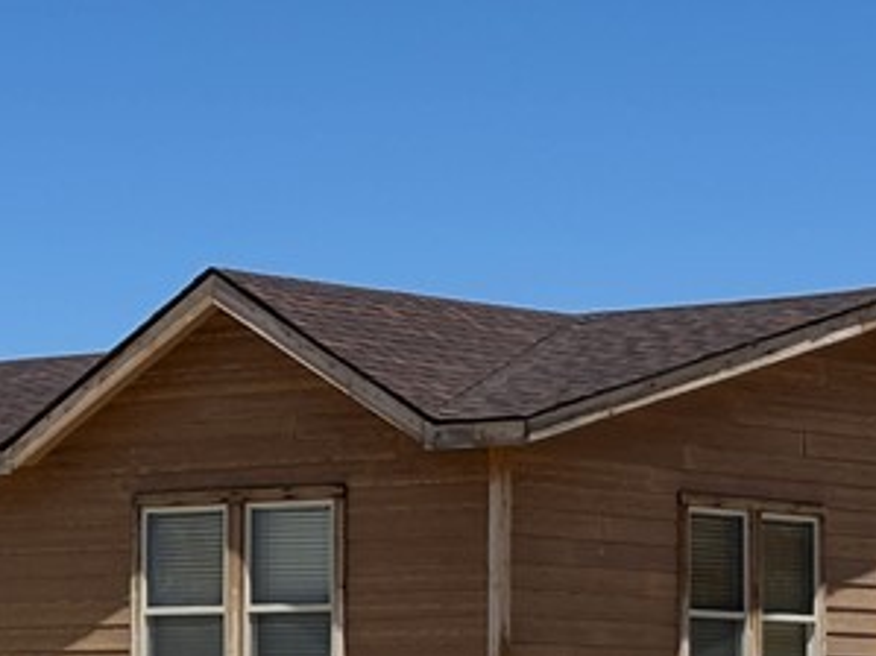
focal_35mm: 178
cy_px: 650
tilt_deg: +1.0
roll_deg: -0.1
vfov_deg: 8.3
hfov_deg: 11.0
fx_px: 4503
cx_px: -76
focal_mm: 5.96
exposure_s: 1/3937
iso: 32
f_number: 1.6
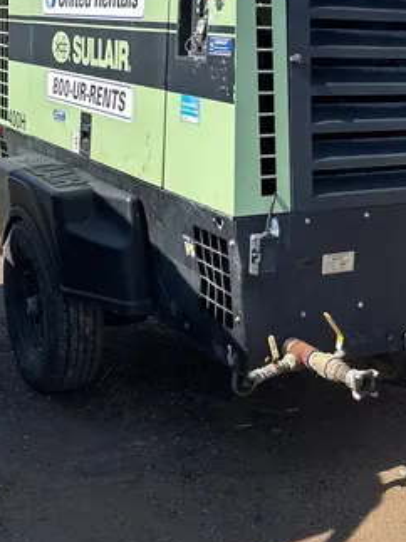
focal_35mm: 59
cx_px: 310
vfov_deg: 32.7
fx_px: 923
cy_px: 254
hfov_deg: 24.5
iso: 50
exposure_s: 1/2151
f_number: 1.6
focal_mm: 5.96
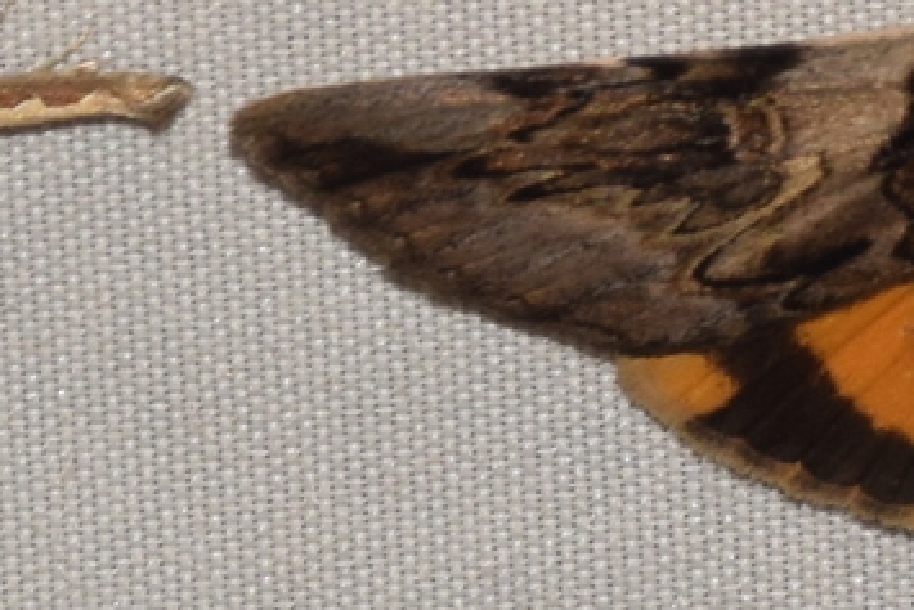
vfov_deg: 2.4
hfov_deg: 3.6
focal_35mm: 568
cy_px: 355
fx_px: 14426
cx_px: 1161
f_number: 13
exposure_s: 1/160
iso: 100
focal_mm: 140
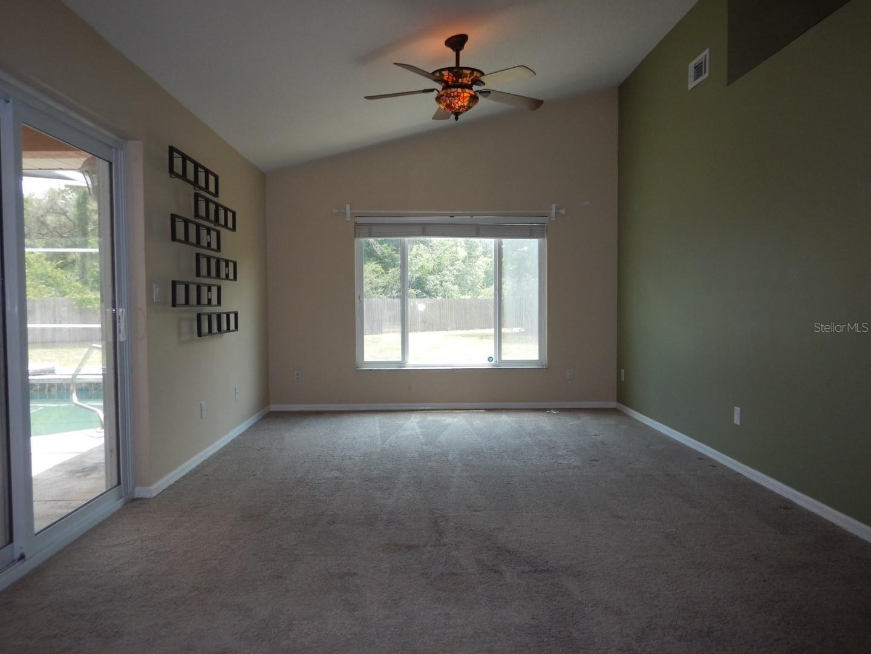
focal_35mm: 24
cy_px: 327
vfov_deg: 56.8
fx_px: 604
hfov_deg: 71.6
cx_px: 436
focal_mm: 4.3
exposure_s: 1/125
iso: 125
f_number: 2.8
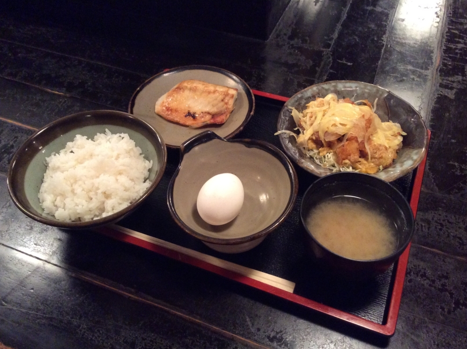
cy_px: 176
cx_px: 238
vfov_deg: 42.9
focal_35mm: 33
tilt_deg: -50.1
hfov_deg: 55.4
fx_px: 445
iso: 320
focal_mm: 3.3
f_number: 2.4
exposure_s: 1/24
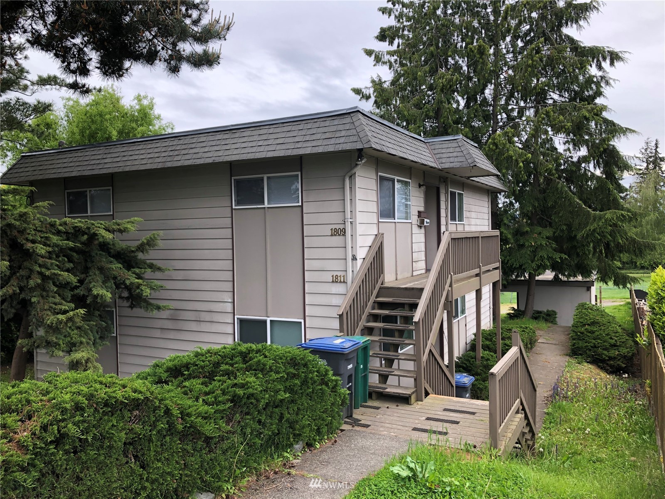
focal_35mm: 28
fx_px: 538
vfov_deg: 49.7
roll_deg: +1.6
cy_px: 250
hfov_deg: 63.4
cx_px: 332
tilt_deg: -1.0
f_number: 1.8
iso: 20
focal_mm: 3.99
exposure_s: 1/120
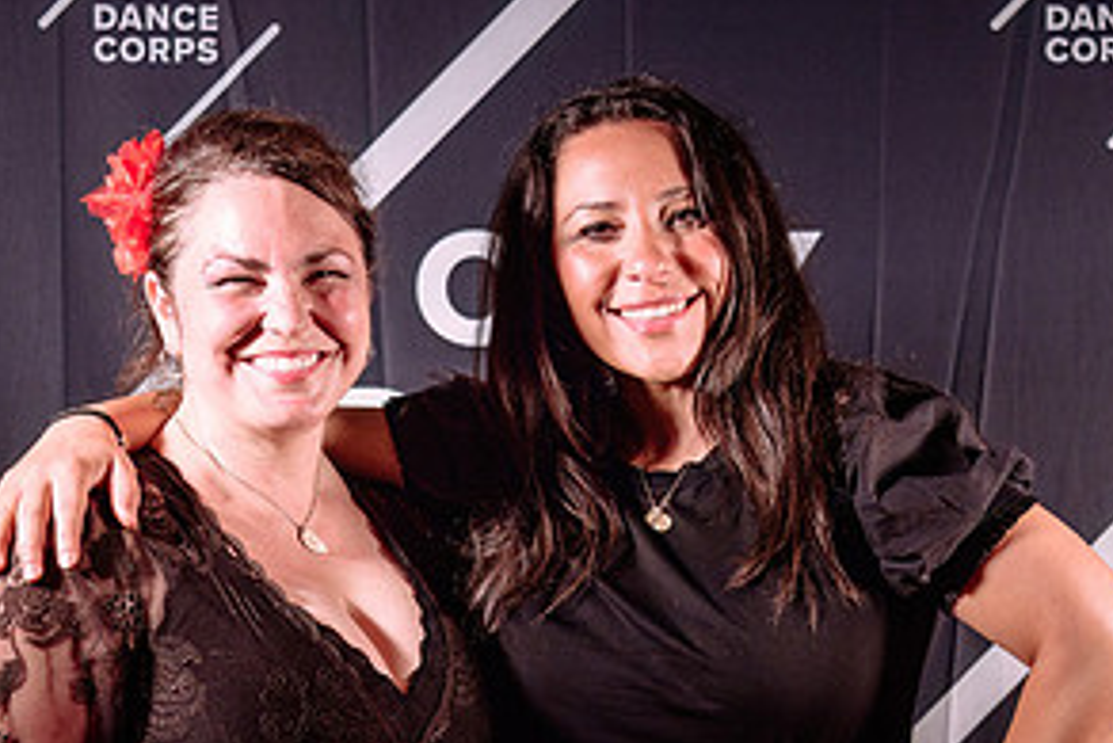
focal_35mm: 74
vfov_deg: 18.3
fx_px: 2289
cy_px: 604
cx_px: 638
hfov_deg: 27.3
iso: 1000
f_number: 3.2
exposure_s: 1/80
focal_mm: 36
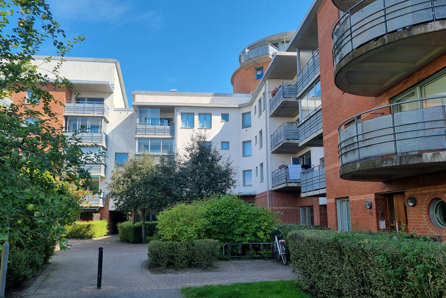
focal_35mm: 28
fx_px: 347
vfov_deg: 46.4
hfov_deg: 65.5
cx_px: 216
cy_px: 160
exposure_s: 1/1080
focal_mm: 5.4
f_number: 1.8
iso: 50
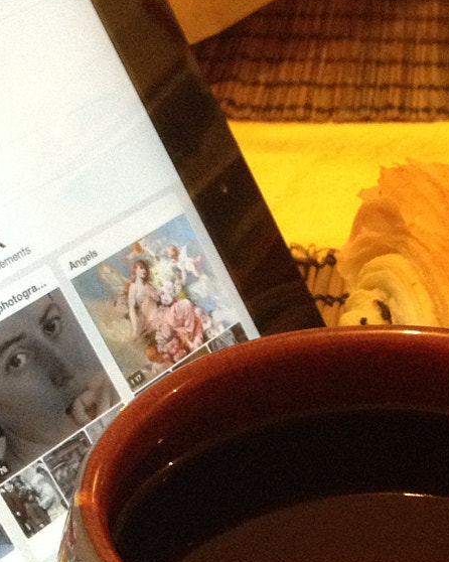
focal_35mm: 98
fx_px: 1629
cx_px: 479
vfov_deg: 19.3
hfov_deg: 15.3
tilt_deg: -33.7
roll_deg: -1.3
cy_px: 494
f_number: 2.4
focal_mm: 4.28
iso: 250
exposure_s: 1/20
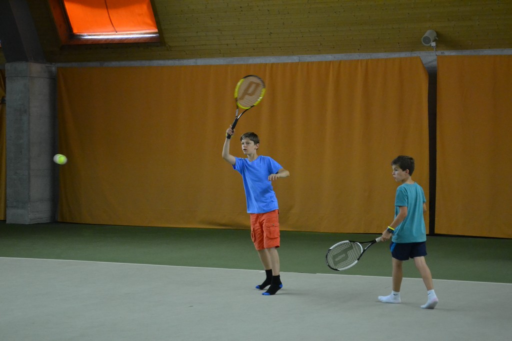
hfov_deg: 24.6
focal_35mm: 82
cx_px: 256
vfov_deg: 16.6
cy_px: 170
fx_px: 1173
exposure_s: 1/160
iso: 3200
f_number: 5.6
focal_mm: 55
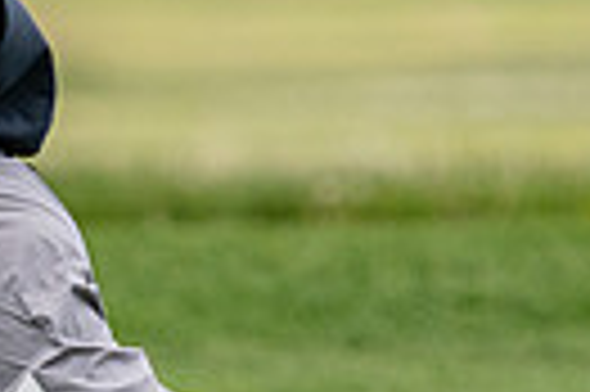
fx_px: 27908
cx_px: -328
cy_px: 242
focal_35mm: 1705
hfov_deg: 1.2
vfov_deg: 0.8
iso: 280
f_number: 2.8
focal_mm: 190
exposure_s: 1/2500
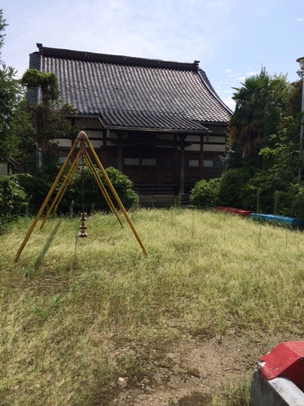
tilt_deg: -8.3
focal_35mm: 29
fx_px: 340
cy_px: 203
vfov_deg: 61.7
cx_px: 152
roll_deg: -2.1
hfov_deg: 48.2
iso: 32
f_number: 2.2
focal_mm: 4.15
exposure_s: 1/2933
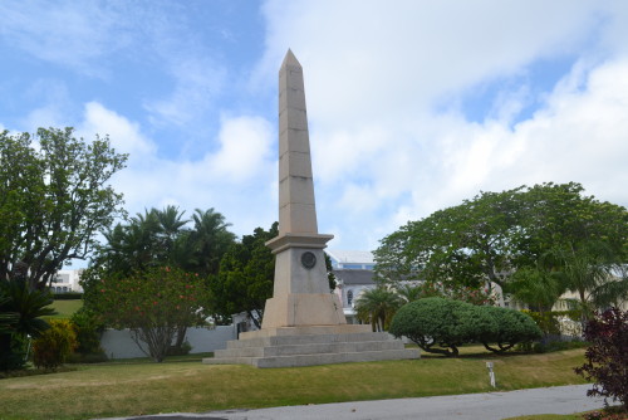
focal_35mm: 30
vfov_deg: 43.7
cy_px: 210
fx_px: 524
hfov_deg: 61.9
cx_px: 314
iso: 100
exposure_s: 1/250
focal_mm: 20
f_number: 8
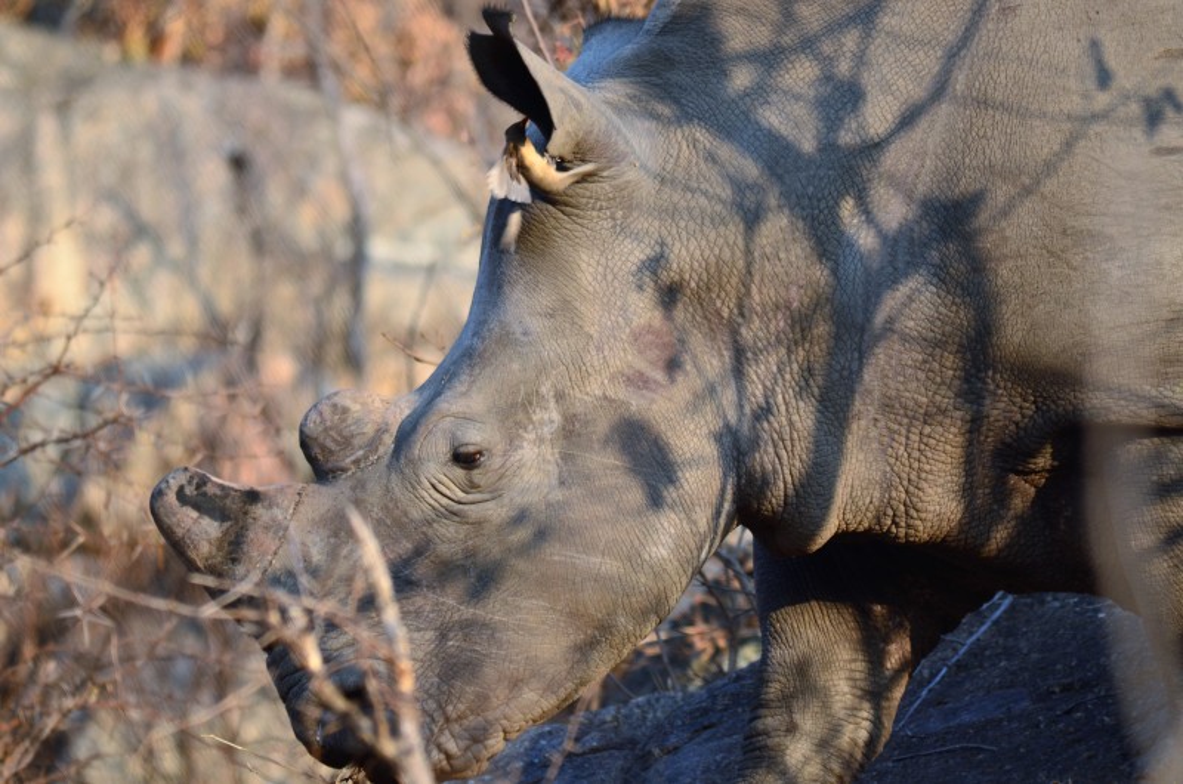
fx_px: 18693
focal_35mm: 570
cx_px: 592
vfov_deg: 2.4
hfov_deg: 3.6
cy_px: 392
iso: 400
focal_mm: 380
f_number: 6.3
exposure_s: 1/320
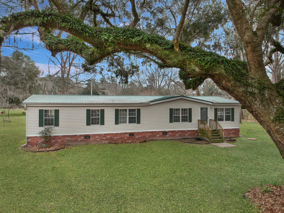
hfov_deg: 69.4
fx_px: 205
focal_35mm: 25
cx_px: 142
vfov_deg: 54.9
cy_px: 106
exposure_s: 1/120
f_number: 2.6
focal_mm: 4.49
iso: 100
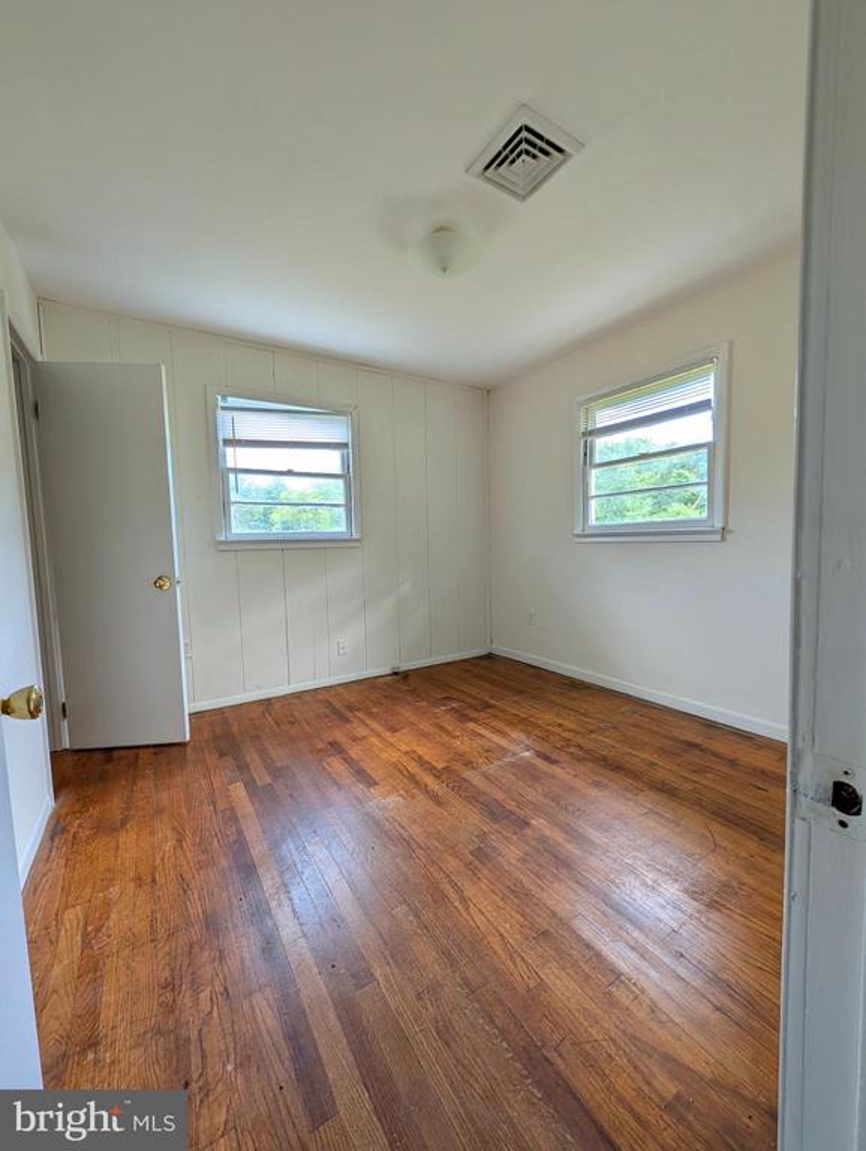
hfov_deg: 94.6
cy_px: 576
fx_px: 399
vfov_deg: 110.5
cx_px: 433
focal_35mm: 12
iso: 63
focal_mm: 2.02
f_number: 1.7
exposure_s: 1/99.5
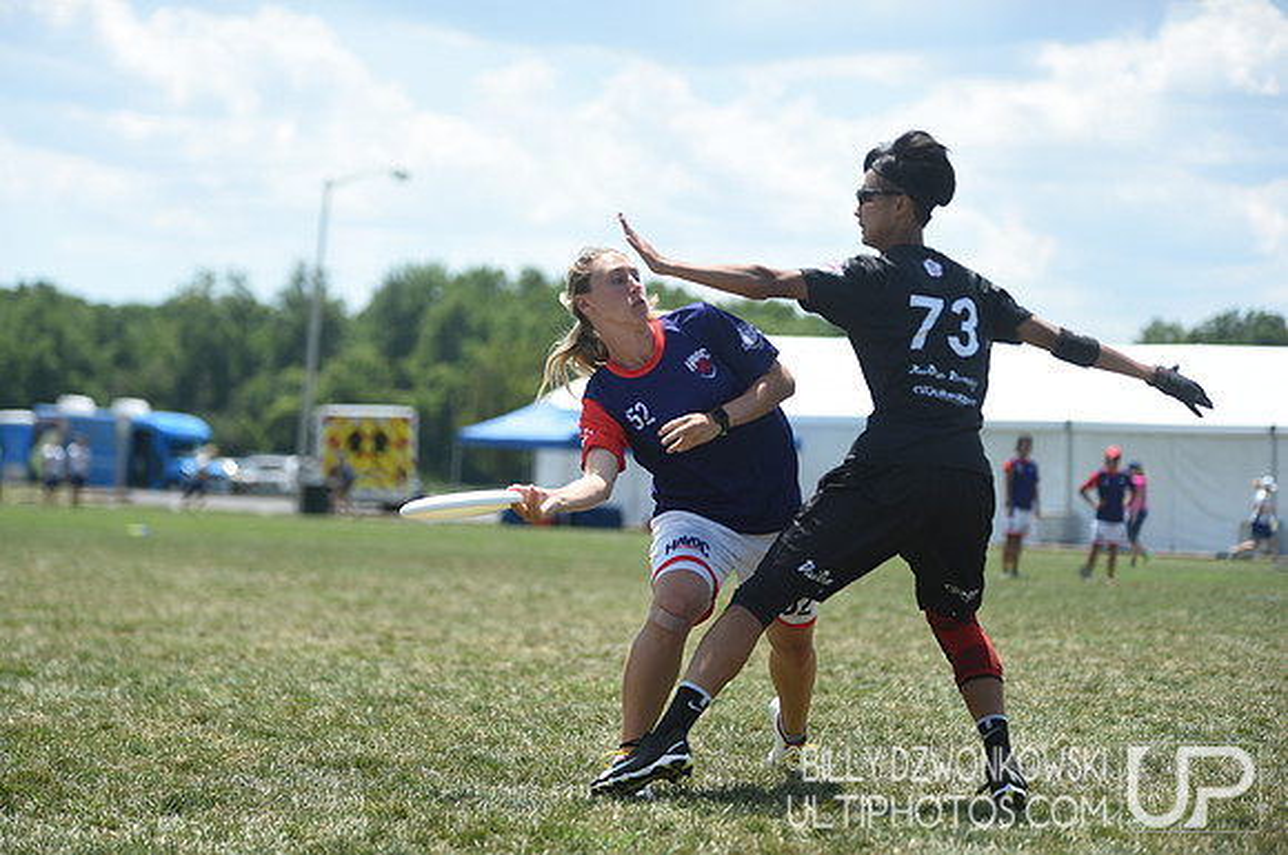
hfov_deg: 18.3
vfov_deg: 12.2
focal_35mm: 112
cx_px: 644
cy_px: 428
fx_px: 4001
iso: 100
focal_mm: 112
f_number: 2.8
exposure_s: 1/1250
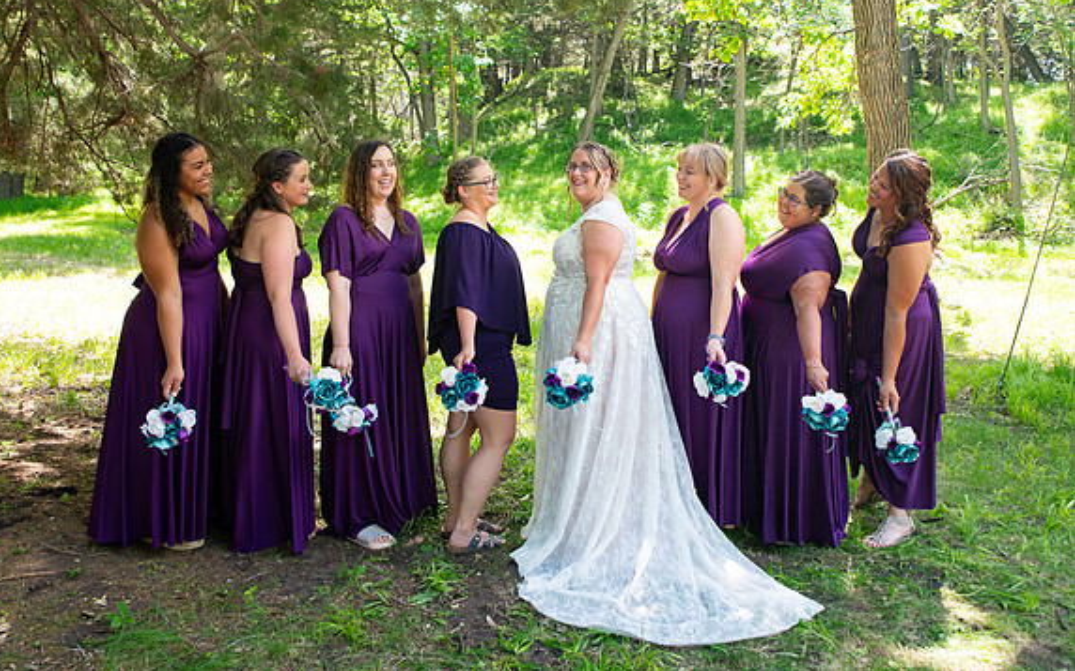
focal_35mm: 30
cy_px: 233
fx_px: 879
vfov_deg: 41.3
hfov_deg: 62.8
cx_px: 583
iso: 250
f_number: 5
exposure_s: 1/125
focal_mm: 24
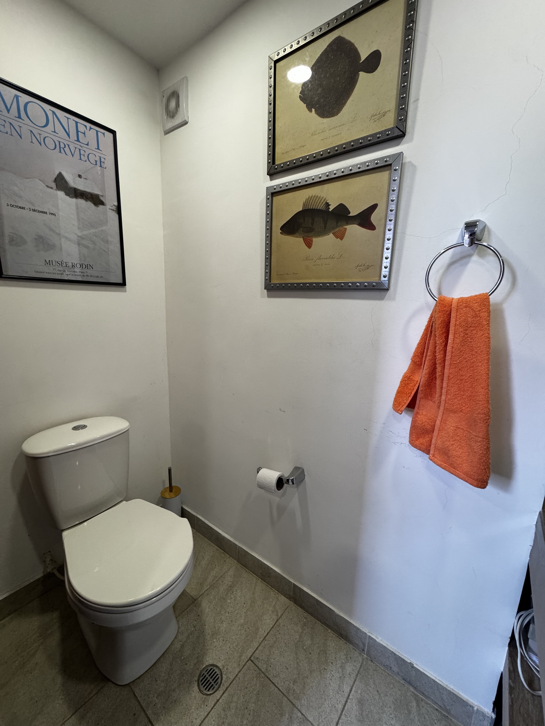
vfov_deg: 102.1
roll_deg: -1.6
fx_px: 294
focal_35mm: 14
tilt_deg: -10.7
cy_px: 363
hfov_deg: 85.7
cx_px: 272
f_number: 2.2
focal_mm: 2.22
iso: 200
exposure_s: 1/120
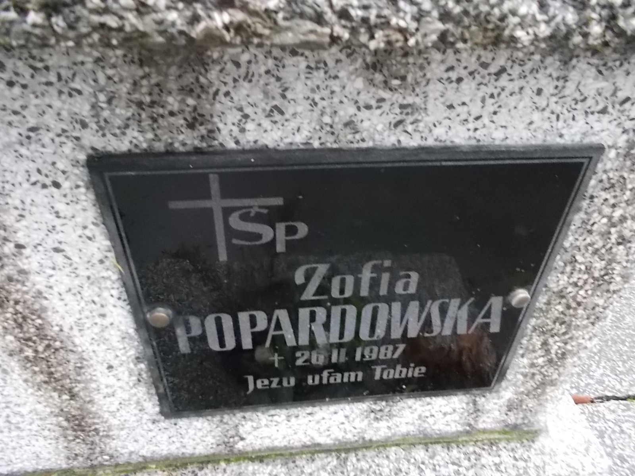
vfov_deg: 53.1
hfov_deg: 67.3
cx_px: 318
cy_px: 238
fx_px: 477
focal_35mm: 26
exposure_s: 1/50
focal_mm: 4.6
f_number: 3.2
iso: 400
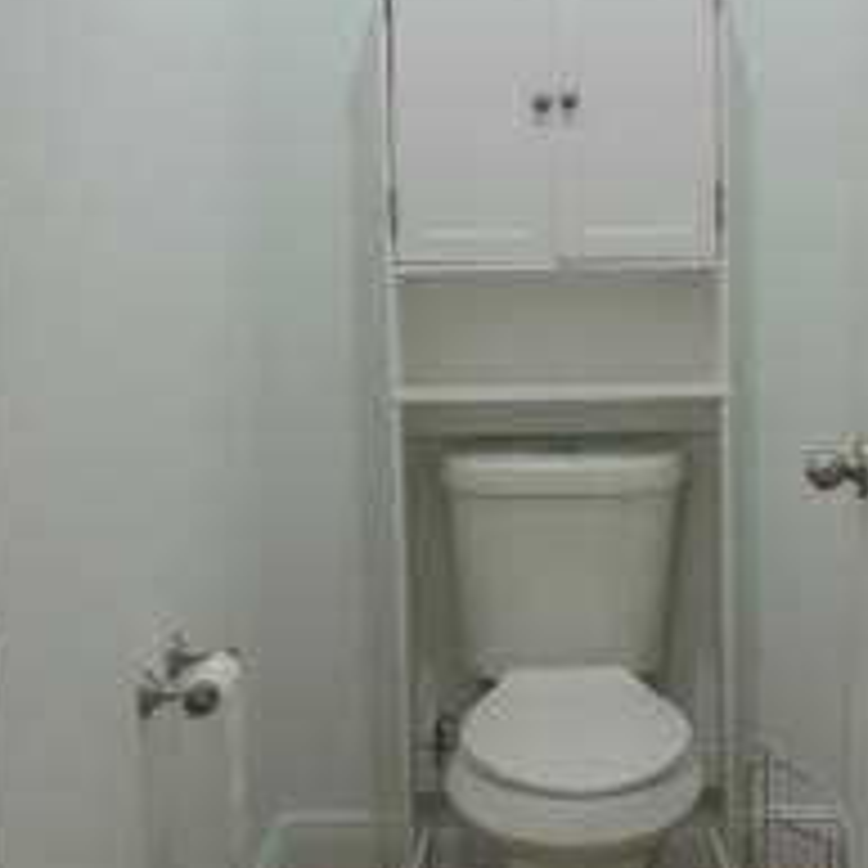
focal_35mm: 55
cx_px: 549
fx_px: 1560
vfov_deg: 31.0
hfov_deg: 30.9
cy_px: 342
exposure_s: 1/30
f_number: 3
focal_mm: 4.5
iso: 100
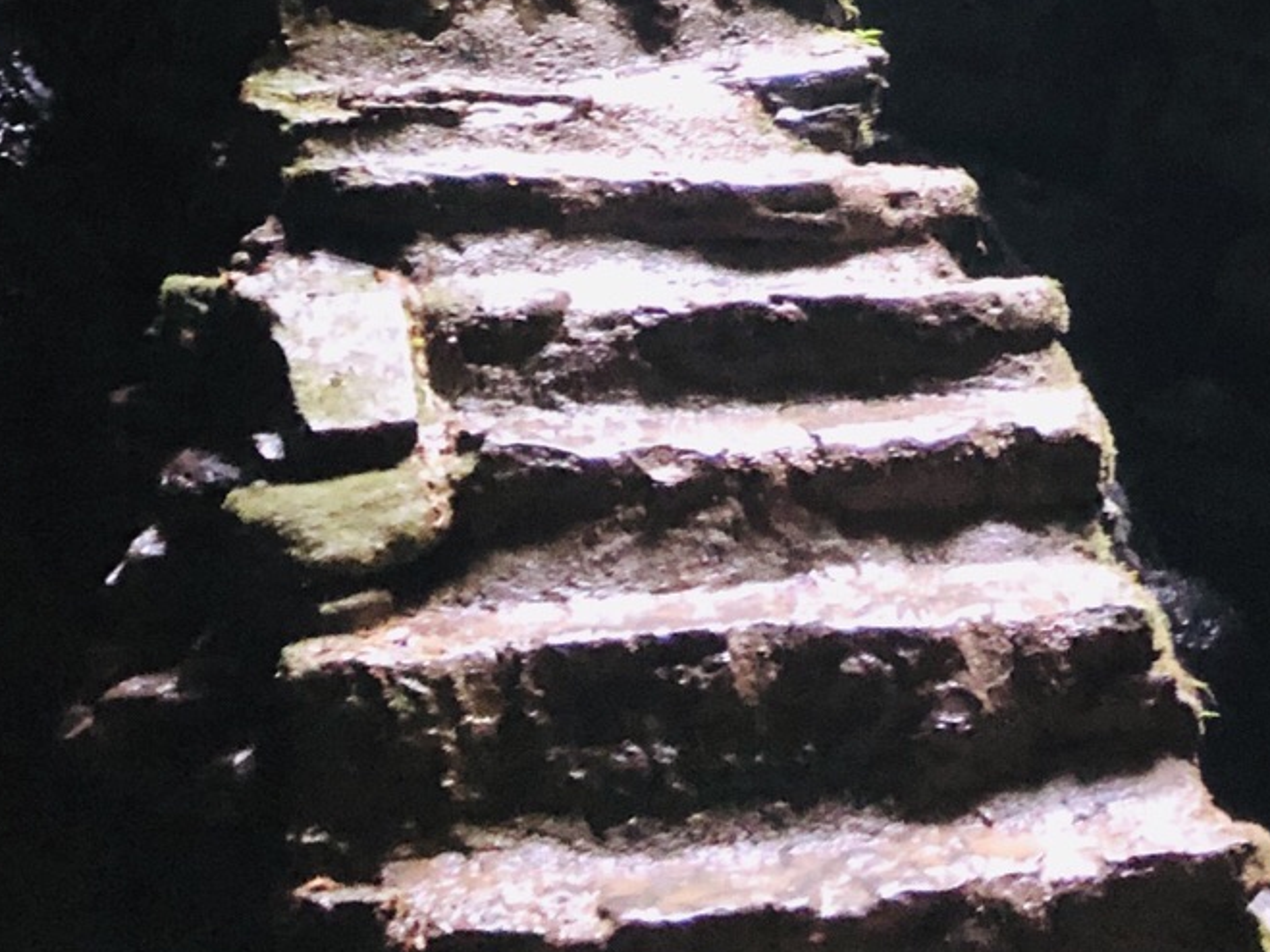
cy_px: -971
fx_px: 3118
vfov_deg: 14.4
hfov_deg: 22.2
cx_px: 1264
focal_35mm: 85
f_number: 1.8
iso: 125
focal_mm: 3.99
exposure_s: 1/4
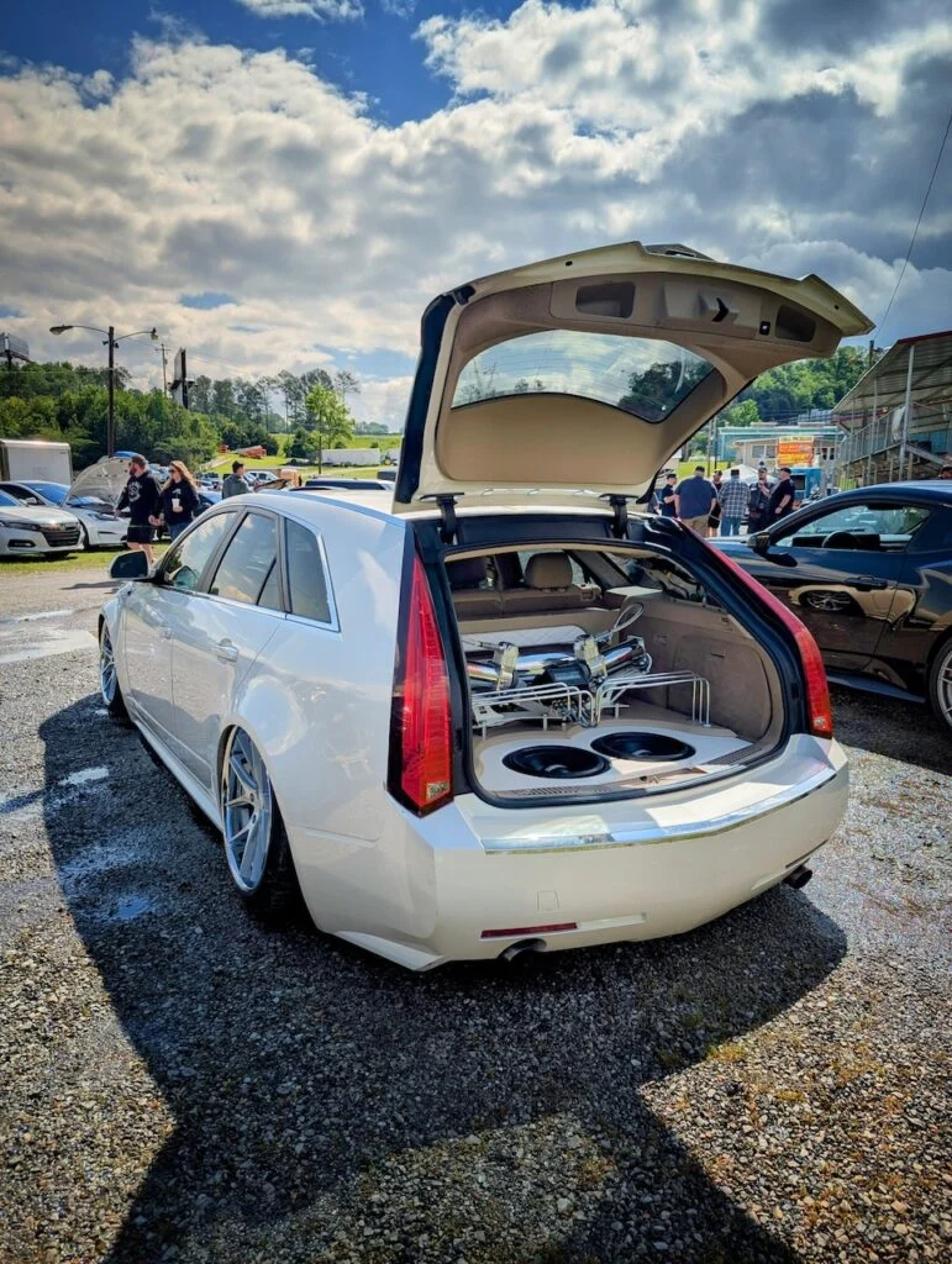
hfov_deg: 56.9
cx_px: 476
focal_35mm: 24
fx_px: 878
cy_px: 632
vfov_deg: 71.5
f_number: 1.85
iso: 39
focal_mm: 6.81
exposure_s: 1/1414
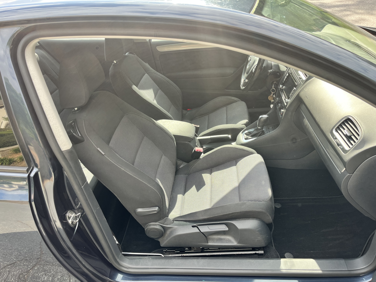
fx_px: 282
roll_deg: +6.9
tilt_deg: -34.9
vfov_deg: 53.1
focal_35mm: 26
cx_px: 188
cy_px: 141
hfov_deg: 67.3
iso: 40
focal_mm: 5.1
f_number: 1.6
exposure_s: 1/292
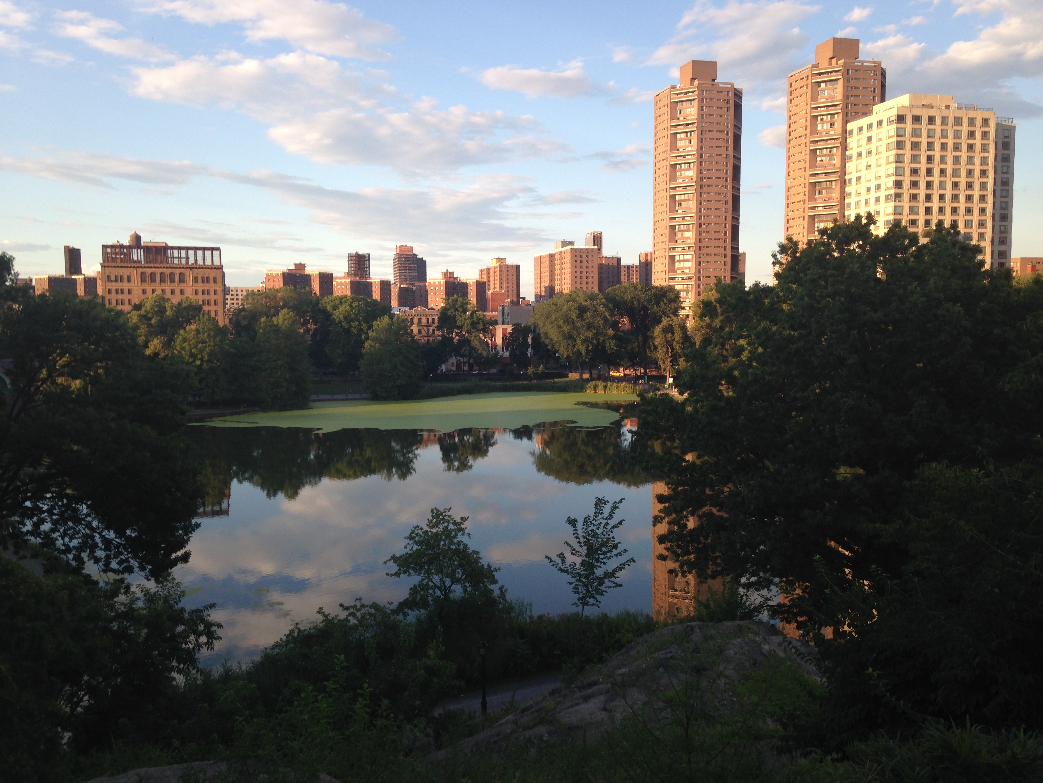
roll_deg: +0.1
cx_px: 522
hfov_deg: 55.4
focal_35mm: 33
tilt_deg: -3.2
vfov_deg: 42.9
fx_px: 994
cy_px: 392
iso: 50
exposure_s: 1/371
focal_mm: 4.12
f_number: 2.4
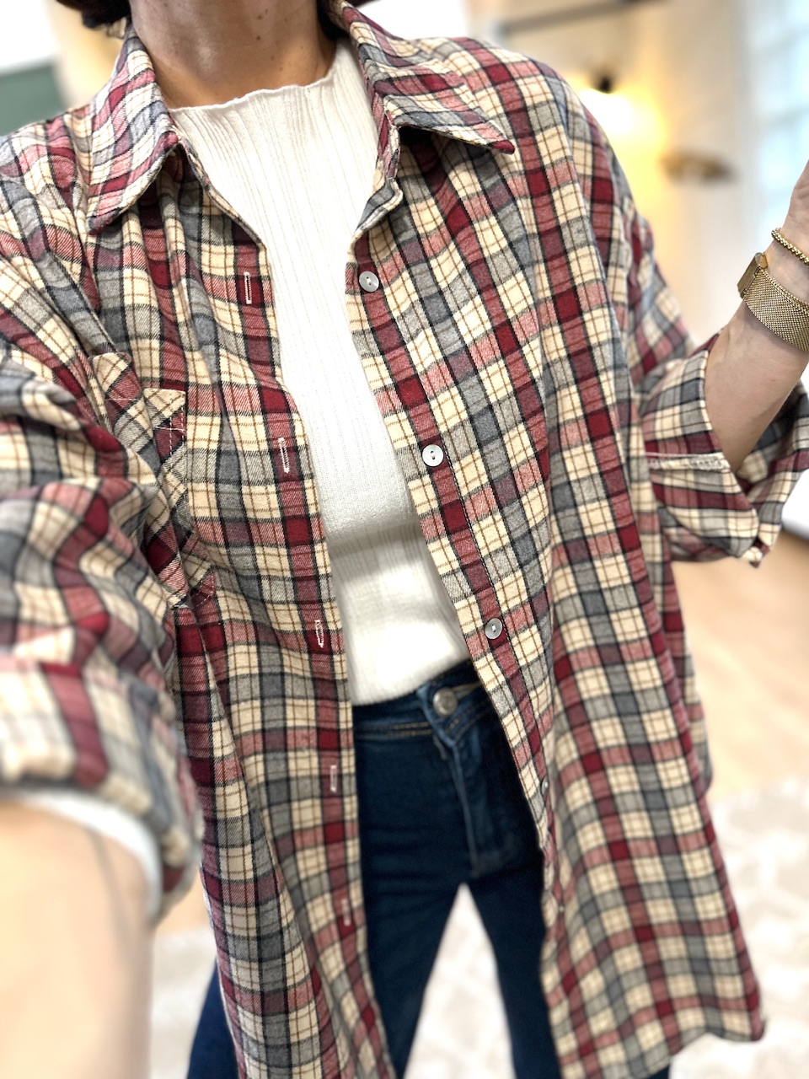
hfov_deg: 56.8
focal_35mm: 24
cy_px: 540
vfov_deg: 71.6
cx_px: 404
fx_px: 748
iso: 250
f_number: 1.78
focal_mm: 6.86
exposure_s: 1/60
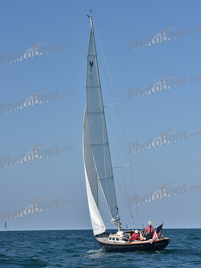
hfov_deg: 13.8
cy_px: 121
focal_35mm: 107
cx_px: 100
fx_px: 829
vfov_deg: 18.4
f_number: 8
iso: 250
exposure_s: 1/1600
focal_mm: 98
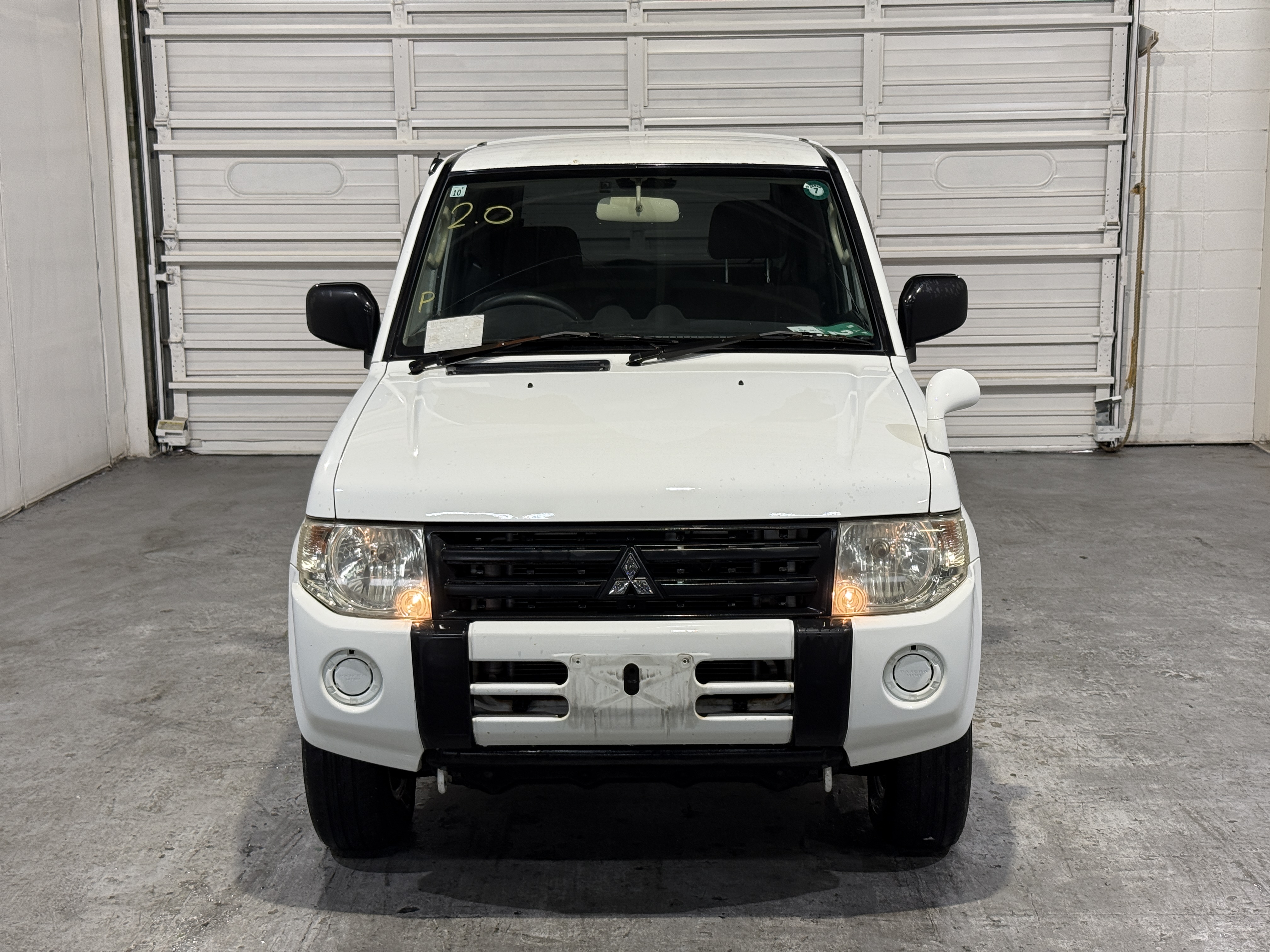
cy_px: 476
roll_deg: +0.2
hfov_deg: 39.7
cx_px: 635
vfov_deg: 30.3
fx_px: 1761
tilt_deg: -10.1
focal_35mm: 48
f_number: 1.78
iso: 64
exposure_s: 1/60
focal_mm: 6.76
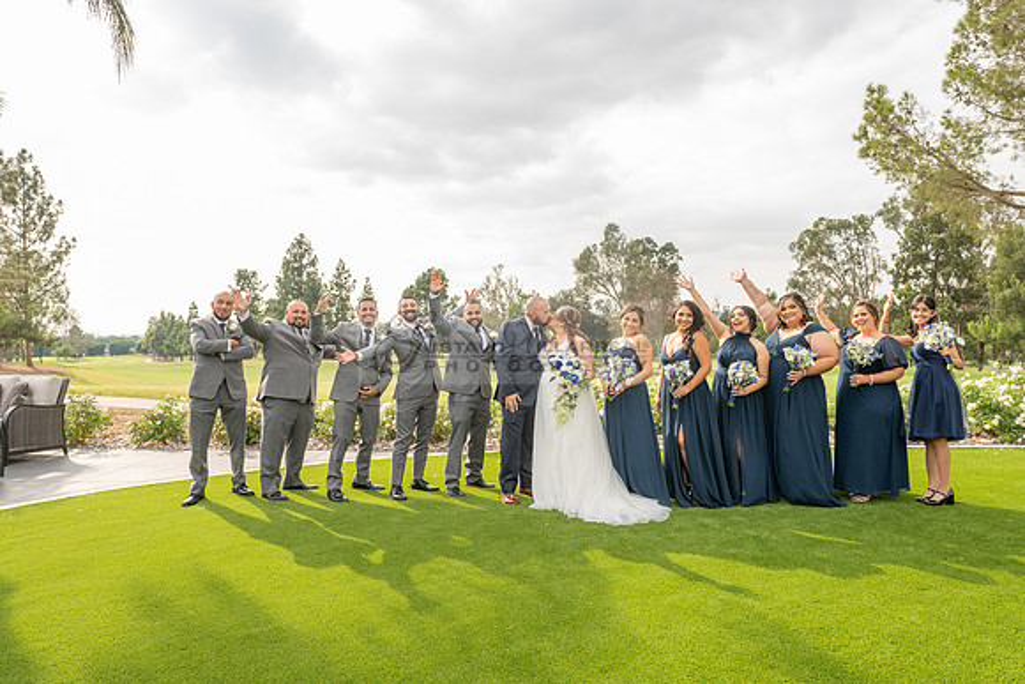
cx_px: 512
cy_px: 342
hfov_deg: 73.7
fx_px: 683
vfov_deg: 53.2
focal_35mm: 24
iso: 200
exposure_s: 1/200
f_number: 6.3
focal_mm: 24
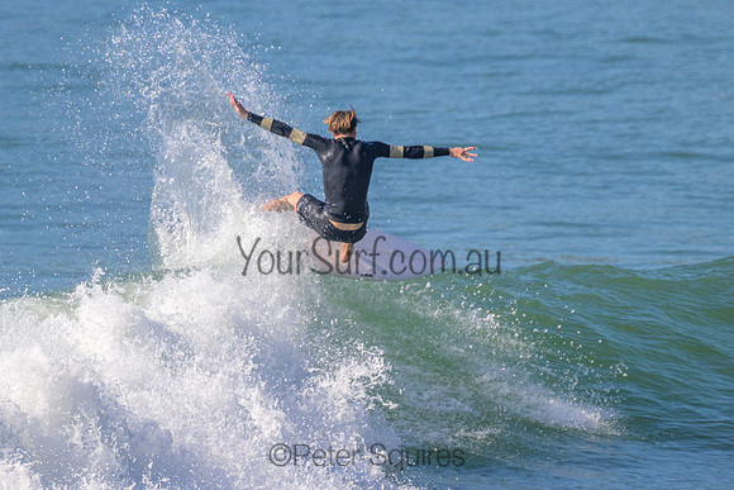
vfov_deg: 1.4
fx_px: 20747
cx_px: 312
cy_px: 266
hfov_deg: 2.0
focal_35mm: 1017
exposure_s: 1/2000
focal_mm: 800
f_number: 11
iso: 800
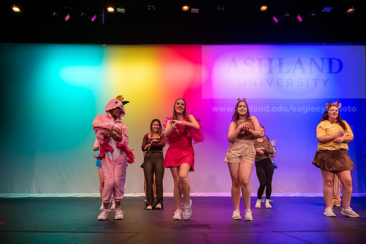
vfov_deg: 37.9
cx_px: 183
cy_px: 122
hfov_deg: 54.4
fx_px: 356
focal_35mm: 35
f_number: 3.5
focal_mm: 35
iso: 4000
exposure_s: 1/320
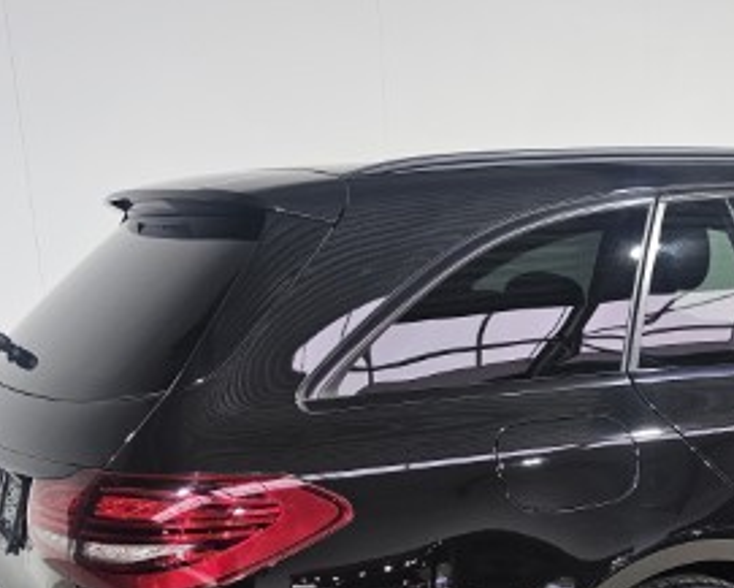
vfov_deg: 27.5
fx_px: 1152
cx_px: 683
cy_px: 534
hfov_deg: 33.2
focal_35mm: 53
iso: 160
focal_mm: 6.3
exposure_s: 1/100
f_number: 1.7
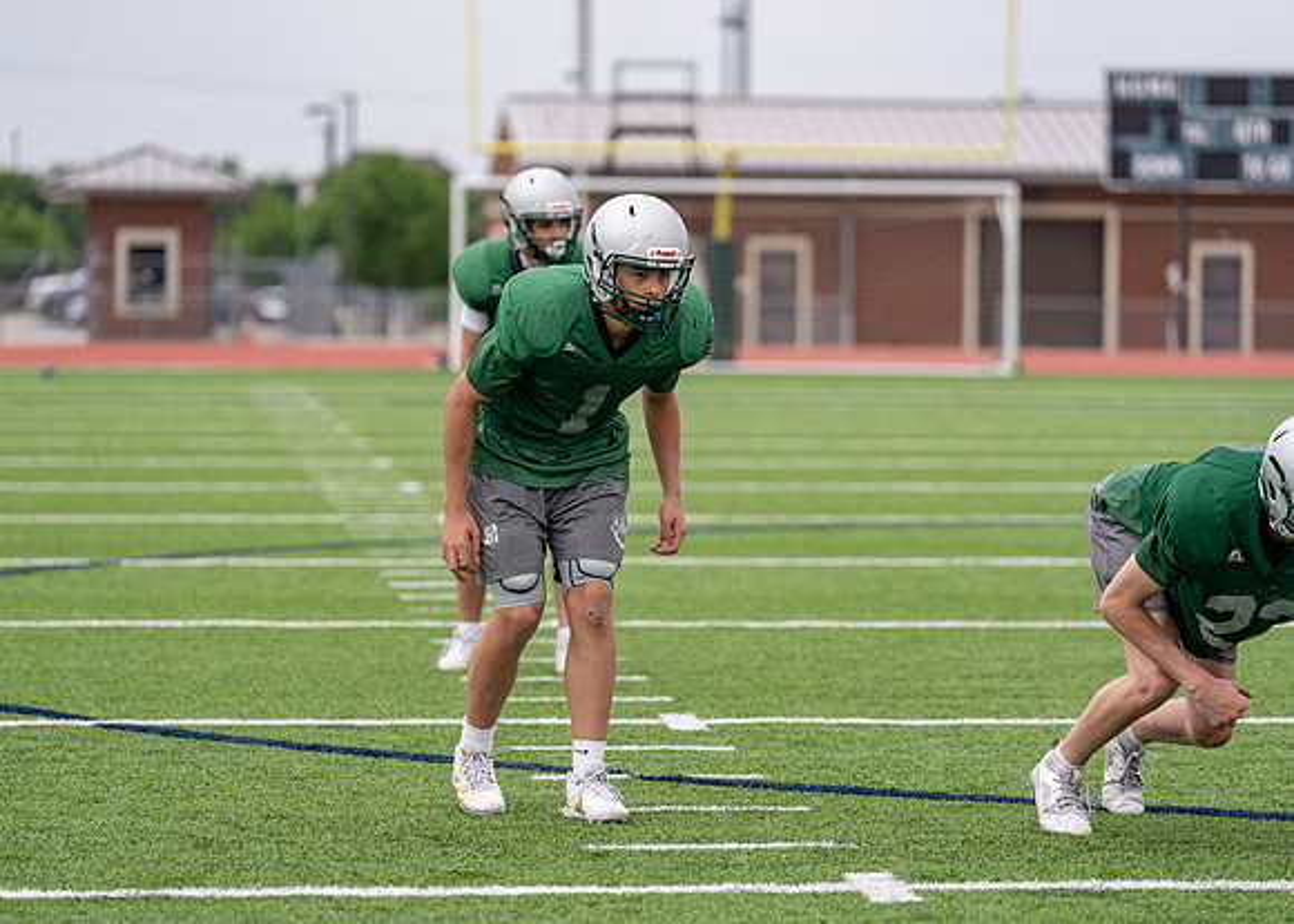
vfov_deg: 9.5
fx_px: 5547
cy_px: 462
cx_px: 647
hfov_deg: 13.3
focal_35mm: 151
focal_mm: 141
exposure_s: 1/2500
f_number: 2.8
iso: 200
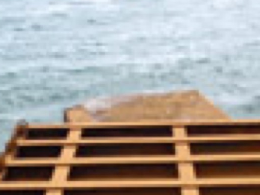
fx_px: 563
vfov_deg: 19.0
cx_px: 139
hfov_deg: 26.0
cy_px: 199
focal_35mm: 75
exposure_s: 1/250
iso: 64
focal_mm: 5
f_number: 5
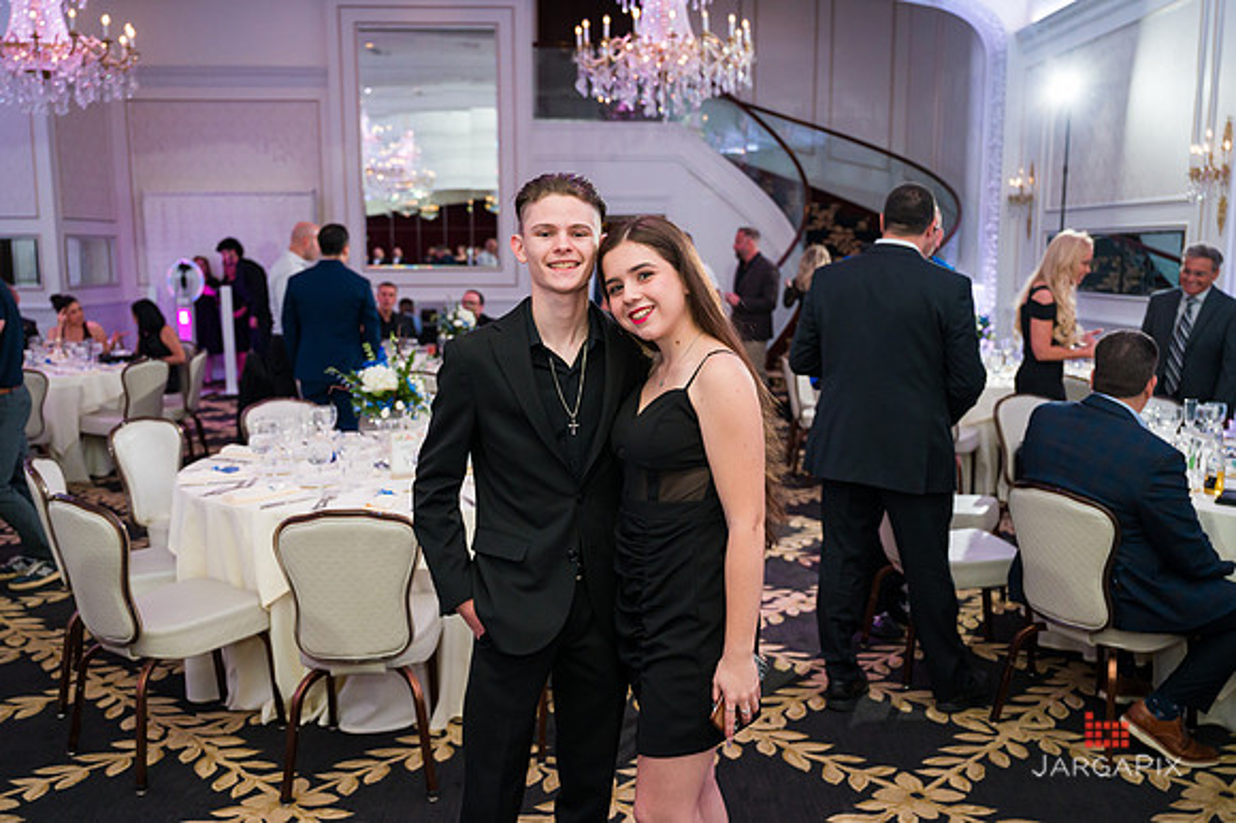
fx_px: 1087
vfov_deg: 41.4
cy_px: 412
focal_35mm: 32
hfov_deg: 59.2
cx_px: 618
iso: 1600
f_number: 3.2
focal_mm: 31
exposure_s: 1/200
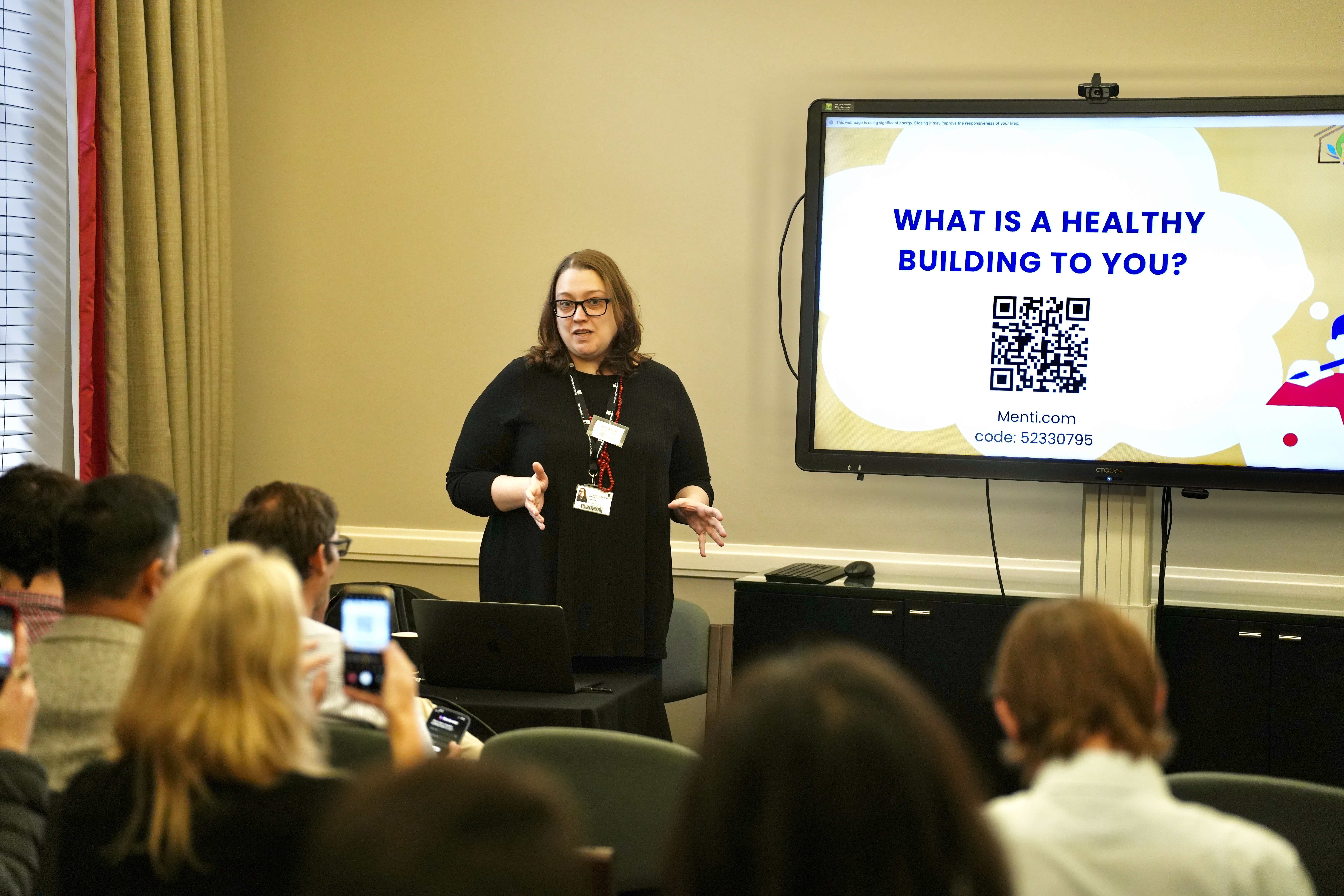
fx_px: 3434
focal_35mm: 92
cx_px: 672
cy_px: 448
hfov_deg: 22.1
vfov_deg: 14.9
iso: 2000
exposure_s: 1/400
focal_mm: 92
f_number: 2.8
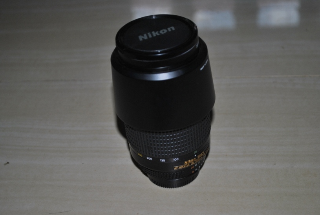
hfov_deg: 31.8
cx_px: 160
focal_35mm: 63
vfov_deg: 21.7
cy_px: 108
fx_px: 561
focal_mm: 42
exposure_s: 1/60
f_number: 5.3
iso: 200
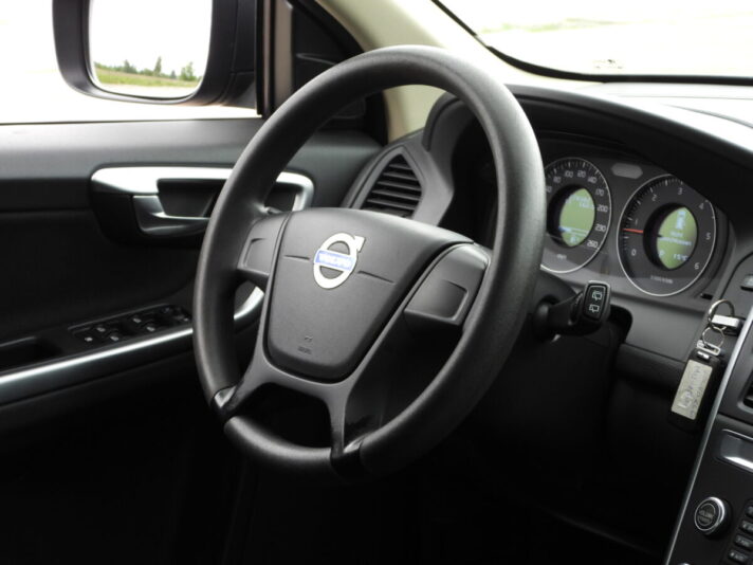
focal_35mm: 80
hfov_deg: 24.4
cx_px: 376
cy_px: 282
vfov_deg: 18.4
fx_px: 1740
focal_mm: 14.4
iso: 180
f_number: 3.5
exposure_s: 1/60
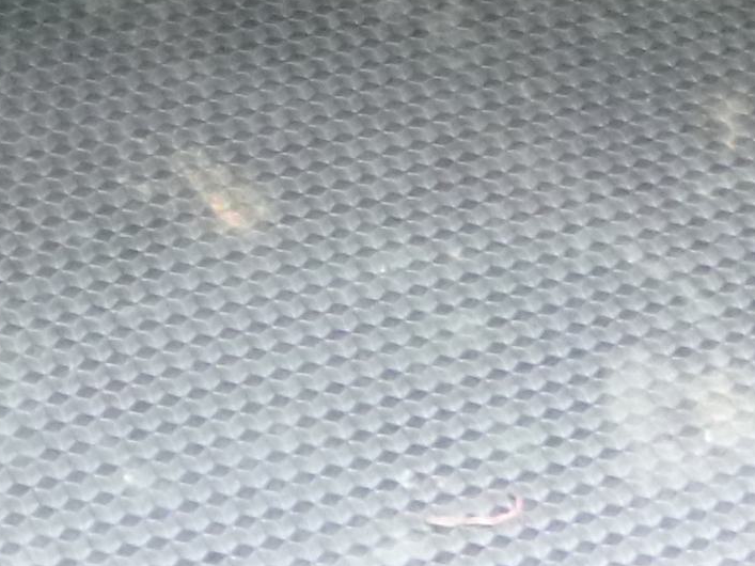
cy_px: -671
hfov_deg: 14.3
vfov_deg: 10.3
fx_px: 2813
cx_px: -375
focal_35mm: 129
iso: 800
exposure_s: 1/8
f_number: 3.9
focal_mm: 4.5
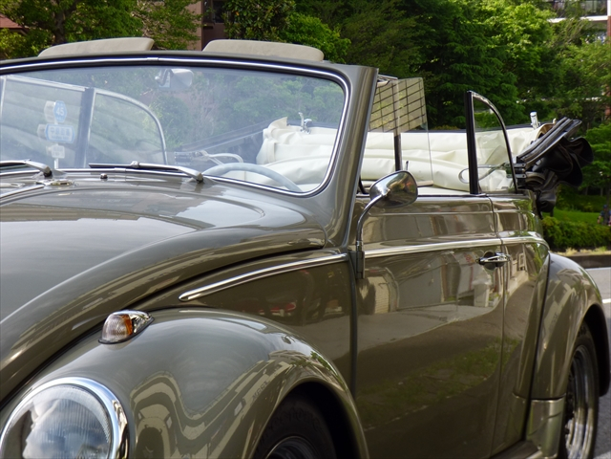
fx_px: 1553
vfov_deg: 16.8
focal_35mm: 88
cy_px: 230
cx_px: 306
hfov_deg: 22.3
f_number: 4.5
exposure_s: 1/250
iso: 100
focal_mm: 14.74
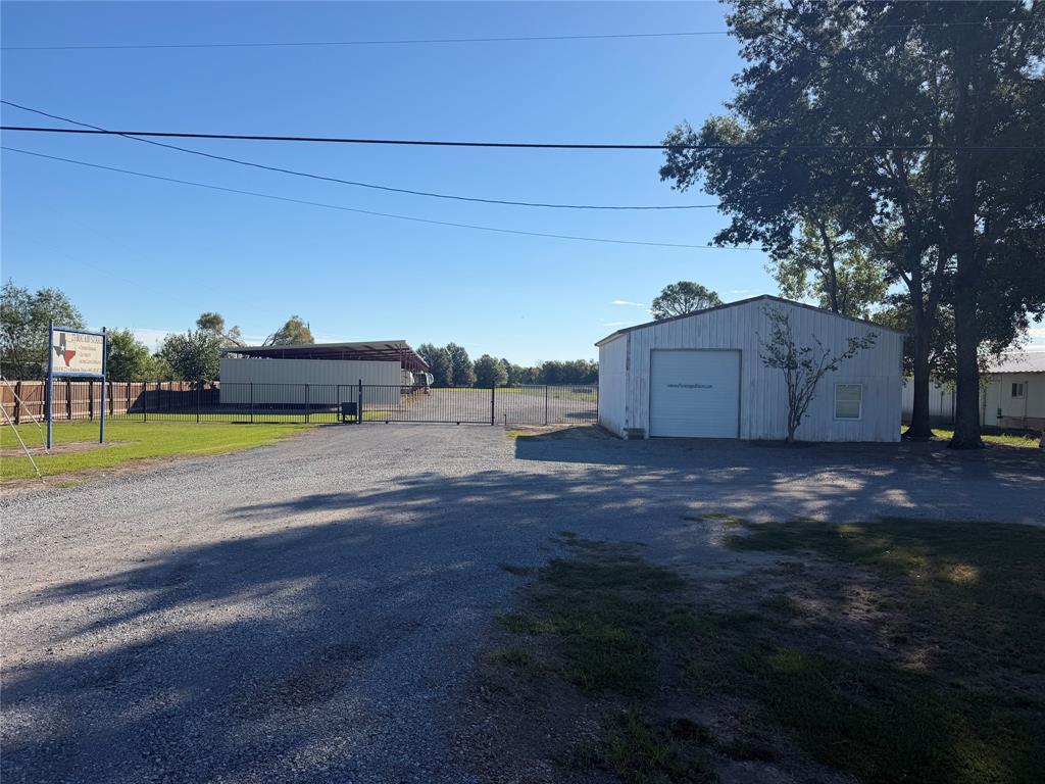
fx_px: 725
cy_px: 392
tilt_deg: -1.1
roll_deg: -1.7
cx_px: 522
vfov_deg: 56.8
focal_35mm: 24
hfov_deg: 71.6
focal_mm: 6.76
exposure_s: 1/6173
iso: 80
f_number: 1.78
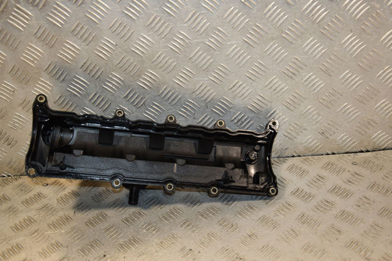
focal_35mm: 48
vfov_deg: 28.0
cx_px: 196
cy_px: 130
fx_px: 522
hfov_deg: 41.1
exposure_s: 1/200
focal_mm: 32
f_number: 5
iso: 800
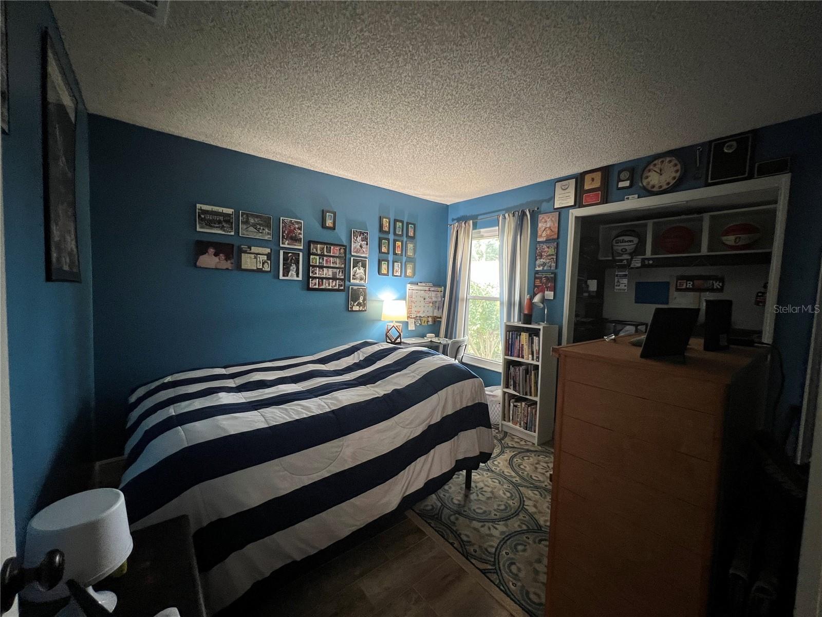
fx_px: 309
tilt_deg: -4.4
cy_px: 308
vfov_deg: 89.9
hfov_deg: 106.2
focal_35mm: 13
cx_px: 411
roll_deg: -1.6
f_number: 1.8
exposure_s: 1/60
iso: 400
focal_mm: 1.57
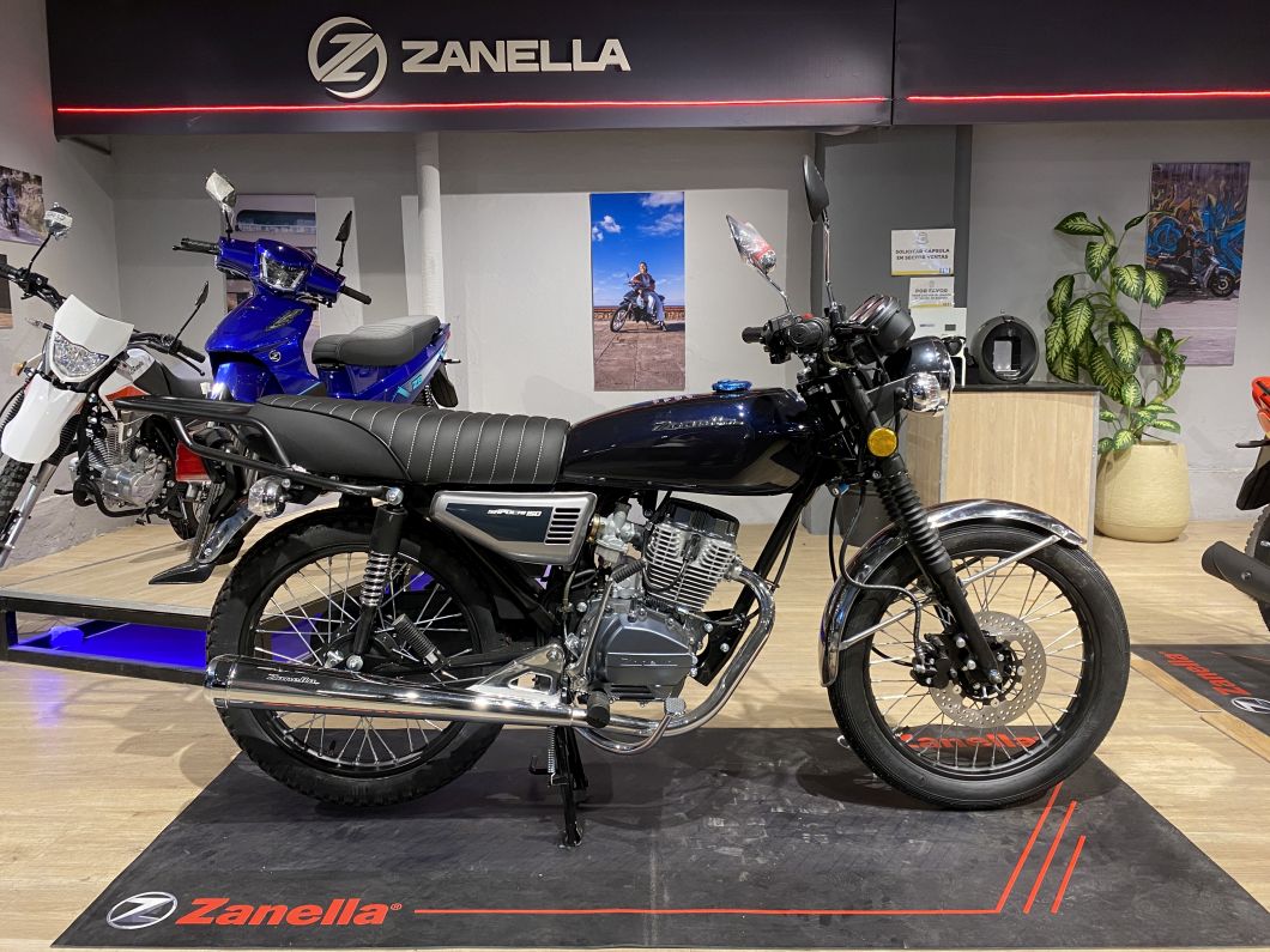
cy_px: 476
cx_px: 635
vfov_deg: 53.1
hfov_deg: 67.3
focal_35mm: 26
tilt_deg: -7.5
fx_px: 954
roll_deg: -0.2
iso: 125
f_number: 1.8
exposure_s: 1/50
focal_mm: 4.25
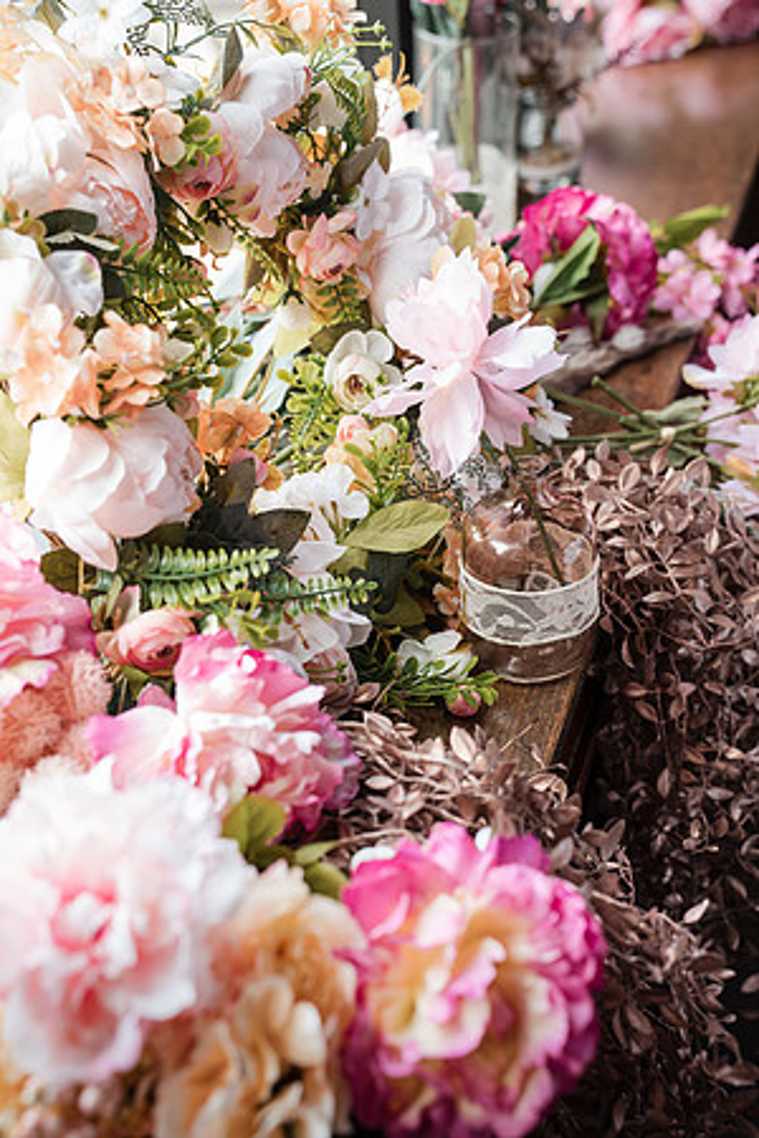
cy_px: 569
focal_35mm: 59
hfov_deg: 23.0
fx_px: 1866
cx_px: 380
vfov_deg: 33.9
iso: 800
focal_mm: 59
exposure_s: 1/250
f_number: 4
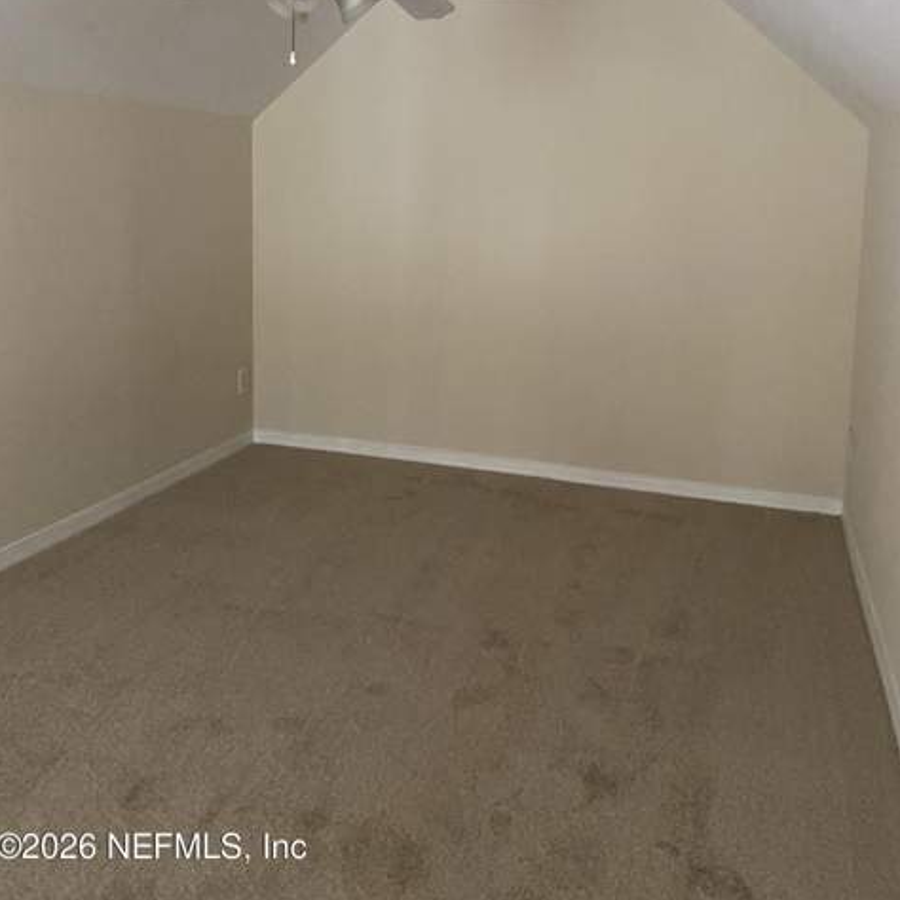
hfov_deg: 52.5
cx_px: 448
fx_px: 912
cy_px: 294
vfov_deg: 51.5
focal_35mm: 31
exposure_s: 1/34
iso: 640
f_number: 1.8
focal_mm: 4.25
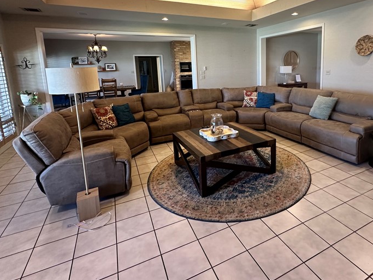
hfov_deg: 77.6
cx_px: 233
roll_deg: +1.3
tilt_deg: -8.1
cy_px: 100
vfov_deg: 62.3
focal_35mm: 21
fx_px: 226
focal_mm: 2.22
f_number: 2.2
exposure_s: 1/60
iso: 320
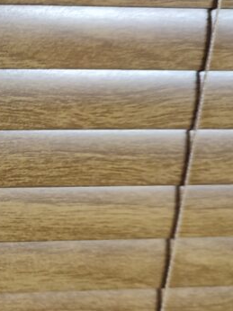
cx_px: -98
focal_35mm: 74
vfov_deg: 26.3
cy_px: 182
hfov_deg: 18.1
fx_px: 665
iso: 658
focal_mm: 6.04
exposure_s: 1/20
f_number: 1.9
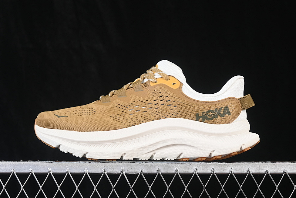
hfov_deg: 24.5
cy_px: 93
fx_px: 682
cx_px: 147
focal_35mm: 83
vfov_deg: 16.5
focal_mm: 50
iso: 160
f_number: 7.1
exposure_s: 1/60
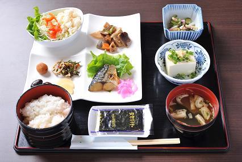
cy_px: 81
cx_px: 121
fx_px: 403
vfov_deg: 22.6
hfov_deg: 33.4
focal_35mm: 60
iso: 200
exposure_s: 1/90
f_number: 9.5
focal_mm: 60
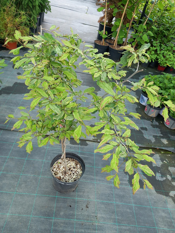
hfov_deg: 51.4
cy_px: 116
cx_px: 88
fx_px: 182
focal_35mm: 27
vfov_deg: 65.3
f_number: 1.8
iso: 32
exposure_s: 1/100
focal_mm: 4
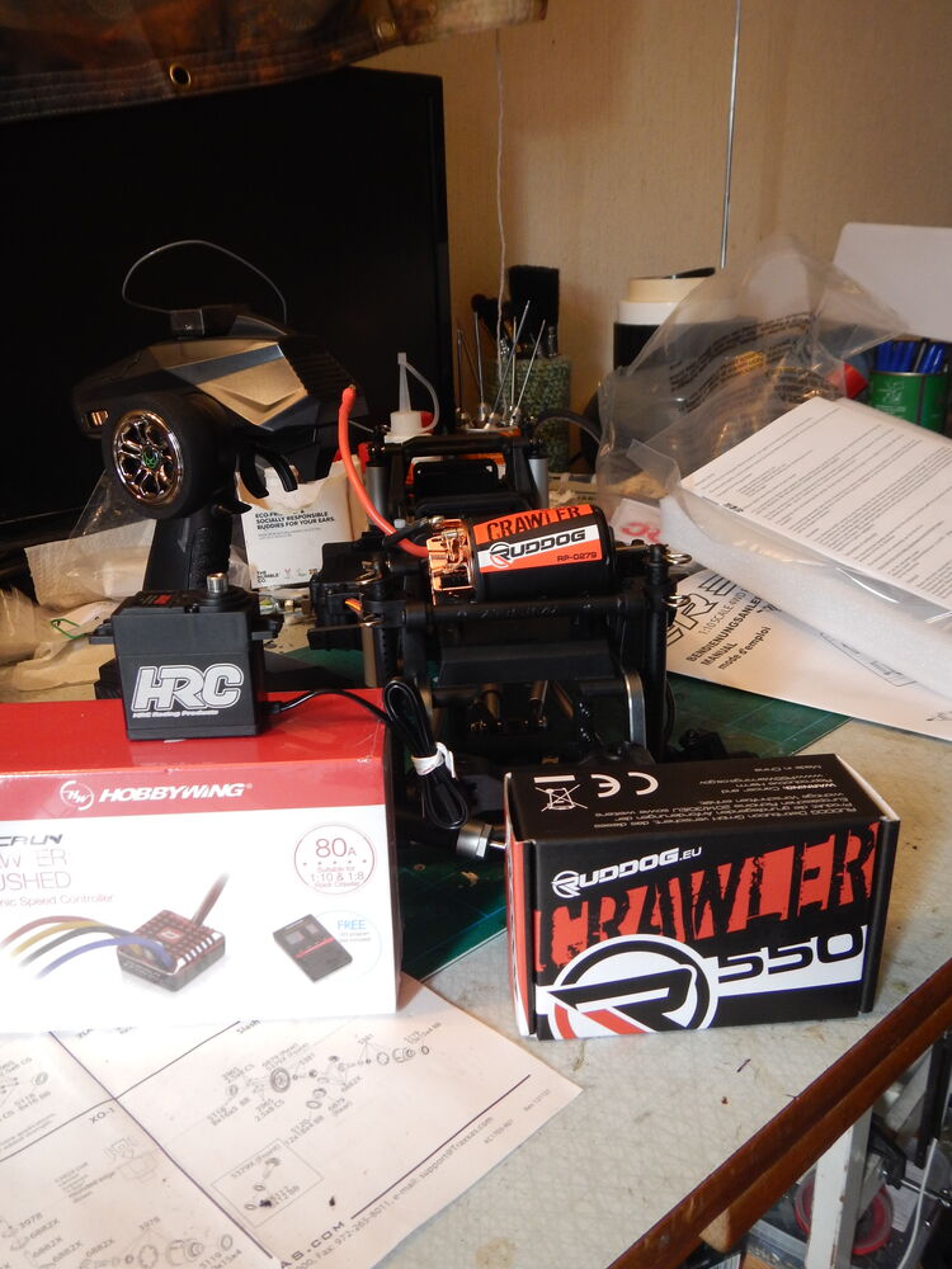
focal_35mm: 28
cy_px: 634
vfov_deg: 63.4
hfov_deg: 49.7
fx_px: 1027
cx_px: 476
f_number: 3.9
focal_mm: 5
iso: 200
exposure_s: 1/30
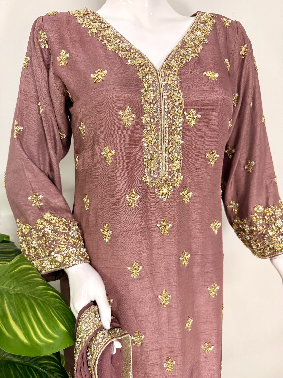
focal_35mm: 24
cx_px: 142
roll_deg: +2.1
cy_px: 189
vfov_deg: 71.6
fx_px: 262
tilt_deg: -14.4
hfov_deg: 56.8
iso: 200
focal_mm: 6.76
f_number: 1.78
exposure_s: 1/100
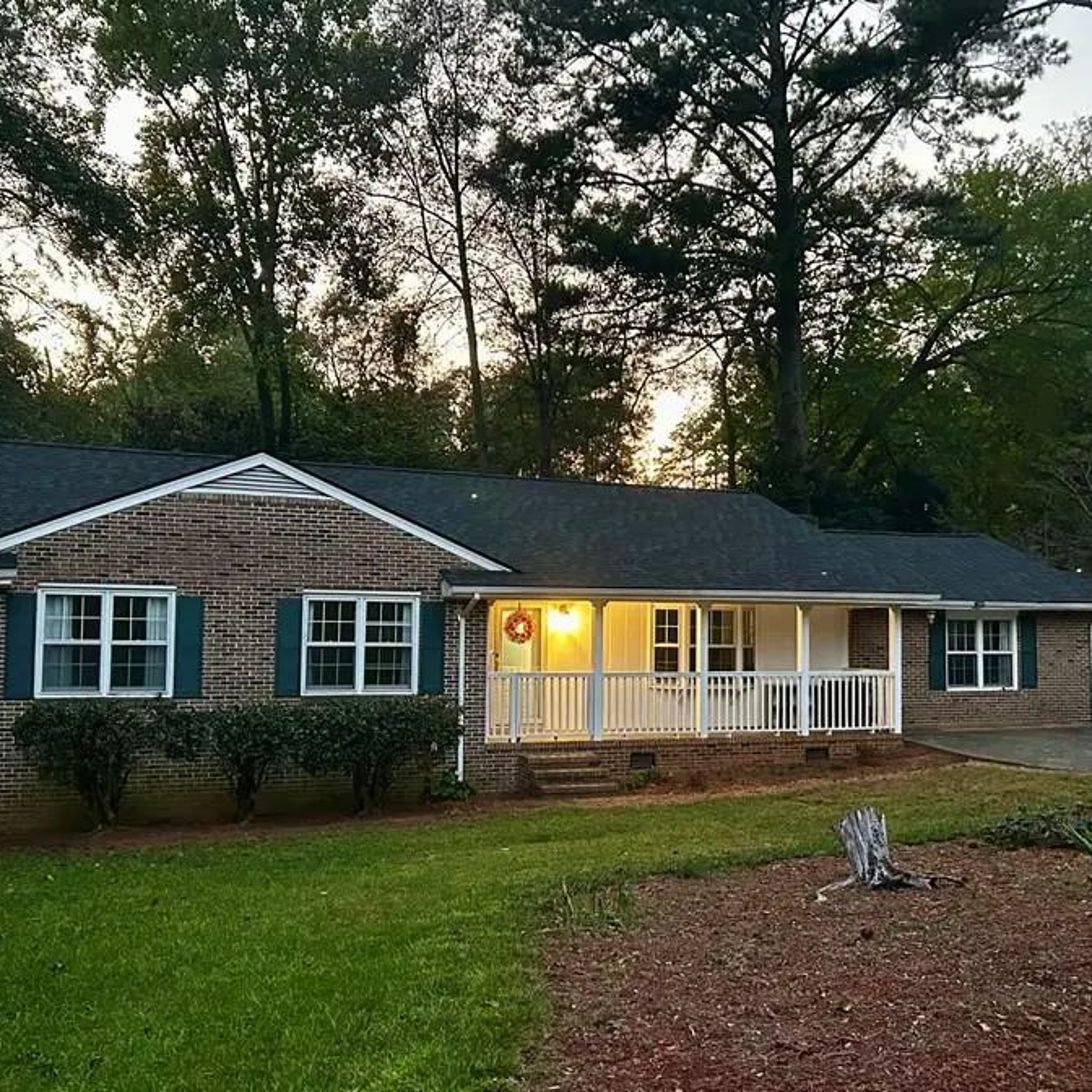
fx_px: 1249
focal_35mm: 35
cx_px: 509
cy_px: 572
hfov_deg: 47.2
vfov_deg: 47.2
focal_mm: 5.7
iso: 500
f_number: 1.5
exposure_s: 1/40
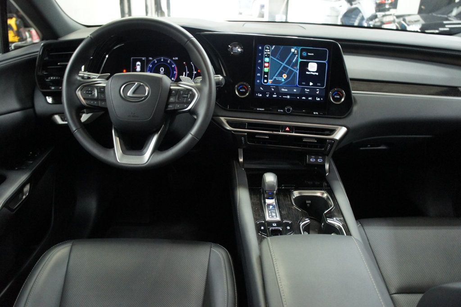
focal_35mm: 27
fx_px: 346
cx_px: 230
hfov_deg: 67.4
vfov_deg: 47.9
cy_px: 154
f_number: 3.5
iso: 1600
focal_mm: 18
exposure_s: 1/30
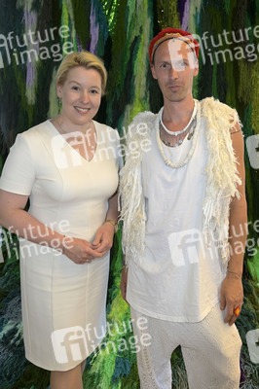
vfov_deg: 53.2
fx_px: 389
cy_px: 194
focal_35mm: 36
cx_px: 130
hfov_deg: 36.8
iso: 1250
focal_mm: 36
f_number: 6.3
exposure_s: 1/200
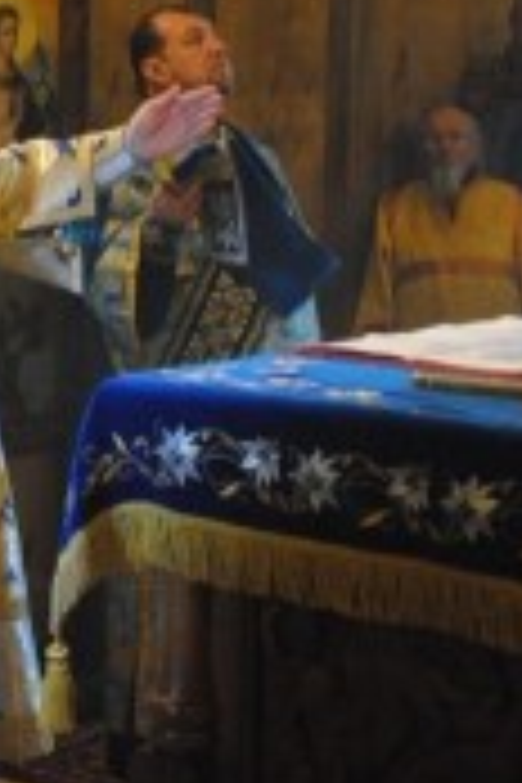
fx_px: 2023
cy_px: 146
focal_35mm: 93
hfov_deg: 14.2
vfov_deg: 21.6
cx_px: -130
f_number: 3.8
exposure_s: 1/30
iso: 1400
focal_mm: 24
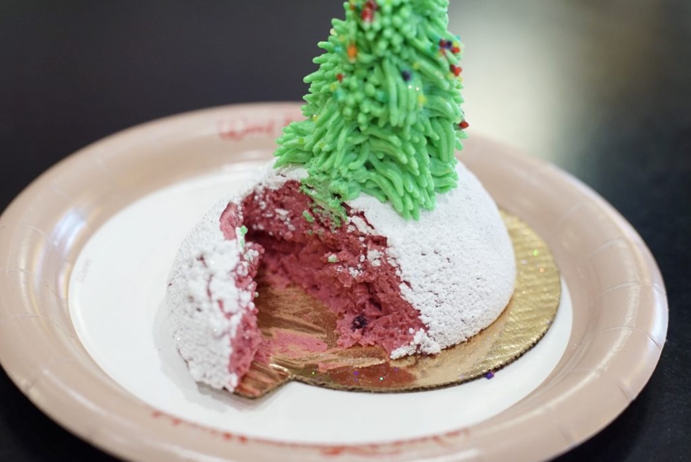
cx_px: 297
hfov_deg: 34.4
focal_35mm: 58
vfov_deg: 23.4
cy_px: 237
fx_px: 1114
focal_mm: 50
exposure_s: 1/160
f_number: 4
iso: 1250
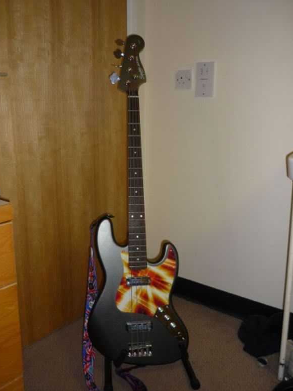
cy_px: 192
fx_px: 384
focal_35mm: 34
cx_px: 143
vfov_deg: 54.0
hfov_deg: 41.8
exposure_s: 1/30
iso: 100
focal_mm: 5.5
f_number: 2.8
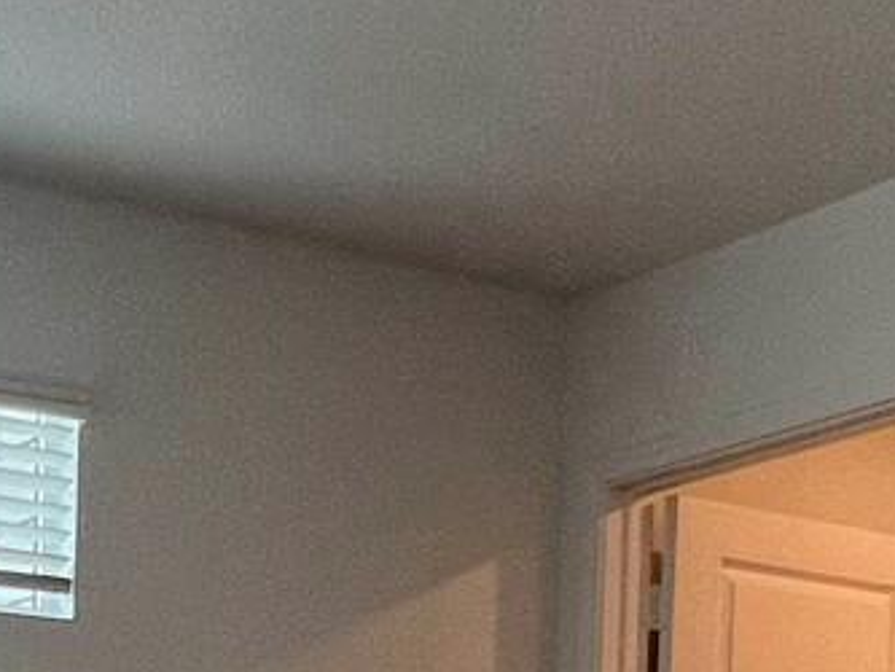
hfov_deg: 23.9
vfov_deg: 16.3
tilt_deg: -3.3
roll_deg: -1.0
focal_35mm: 80
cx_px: 137
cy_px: 1107
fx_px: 2069
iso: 80
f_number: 1.8
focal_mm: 1.57
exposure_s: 1/120
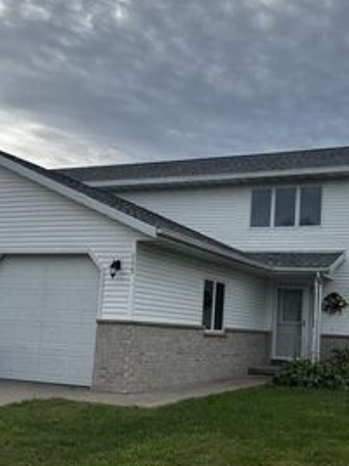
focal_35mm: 45
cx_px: 225
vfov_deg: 42.0
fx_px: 605
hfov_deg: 32.0
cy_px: 259
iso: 80
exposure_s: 1/3413
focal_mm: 6.76
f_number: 1.78
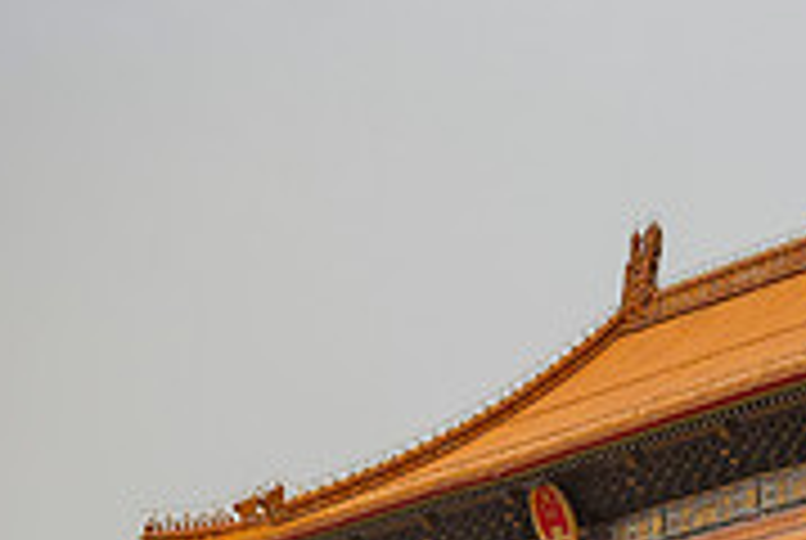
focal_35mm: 275
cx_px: 811
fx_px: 6167
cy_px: 673
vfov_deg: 5.0
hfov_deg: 7.4
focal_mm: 85
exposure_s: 1/800
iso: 160
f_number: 4.5
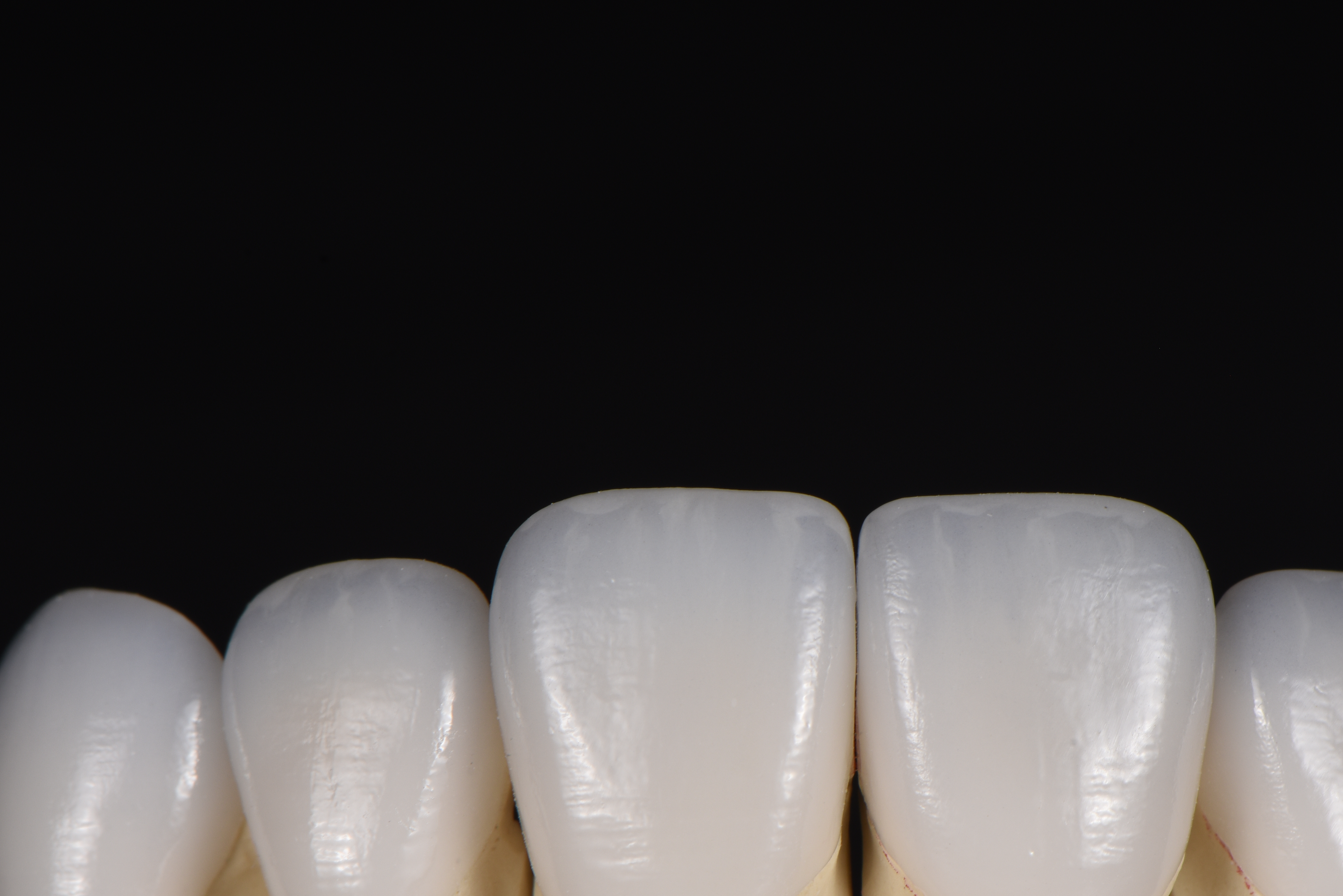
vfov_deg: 7.5
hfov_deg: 11.2
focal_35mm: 184
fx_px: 6866
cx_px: 844
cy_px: 622
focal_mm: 105
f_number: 25
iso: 125
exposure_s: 1/200
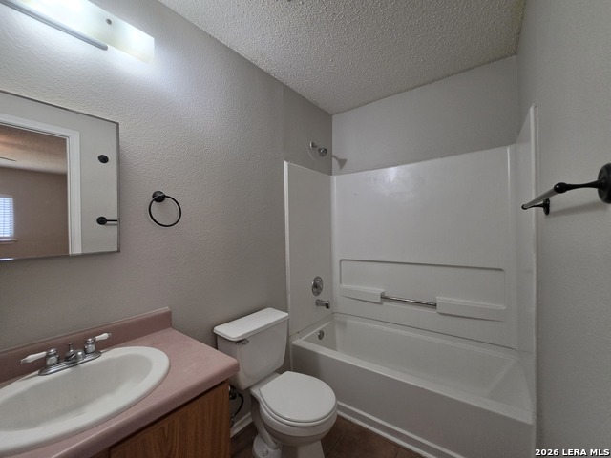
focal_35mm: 13
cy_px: 229
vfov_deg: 89.9
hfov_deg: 106.2
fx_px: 229
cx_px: 306
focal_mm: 2.2
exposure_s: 1/120
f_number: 1.9
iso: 200
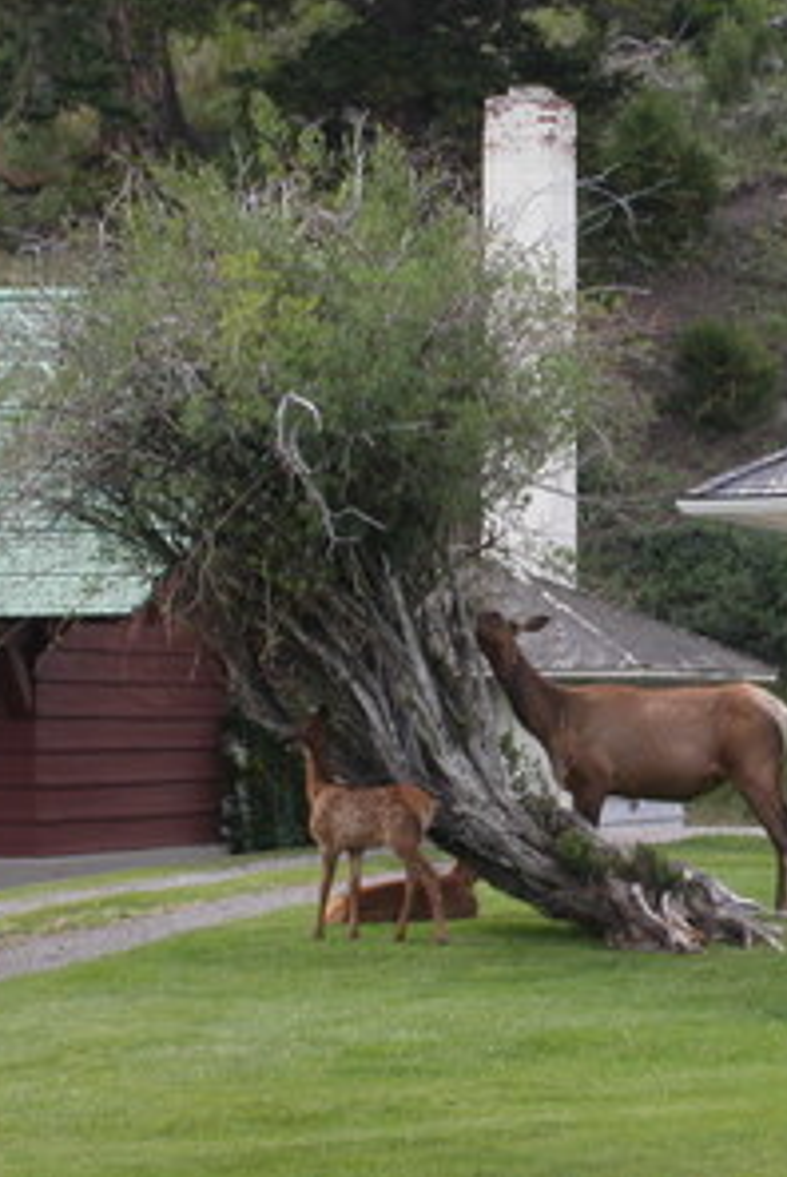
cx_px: 672
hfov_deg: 8.6
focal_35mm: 160
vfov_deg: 12.8
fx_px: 5234
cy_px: 592
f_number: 6.7
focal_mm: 23.4
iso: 100
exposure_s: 1/180
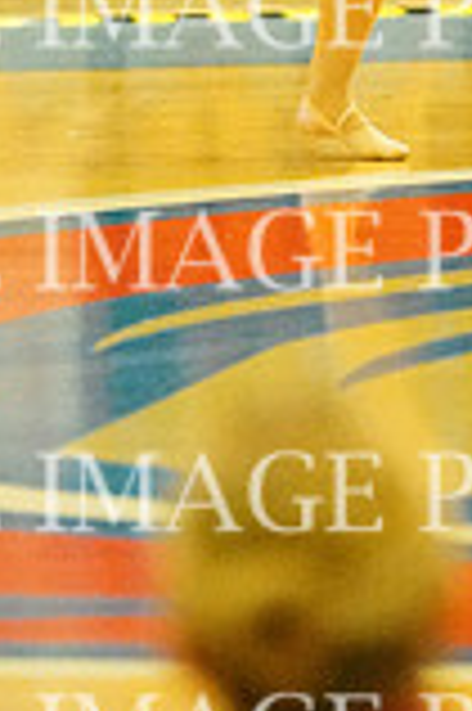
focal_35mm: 552
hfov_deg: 2.5
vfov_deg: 3.7
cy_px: -112
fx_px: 10879
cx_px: 389
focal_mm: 150
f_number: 2.8
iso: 25600
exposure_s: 1/1600
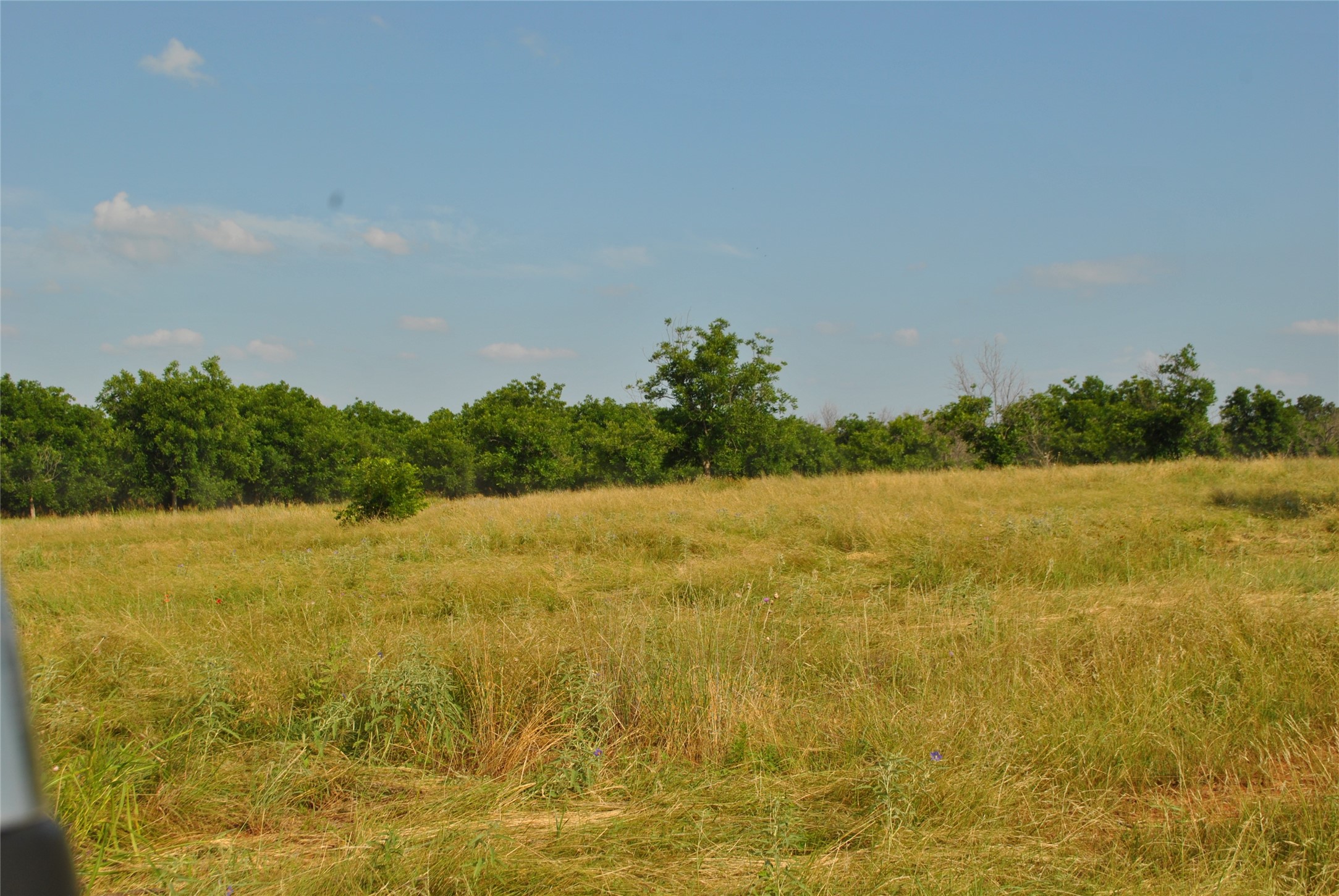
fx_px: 1787
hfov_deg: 41.1
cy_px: 448
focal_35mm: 48
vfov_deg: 28.1
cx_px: 670
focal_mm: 32
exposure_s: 1/320
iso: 100
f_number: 8
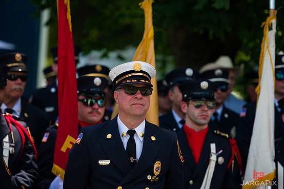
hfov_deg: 13.1
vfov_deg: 8.7
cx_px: 141
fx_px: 1238
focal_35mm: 157
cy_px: 98
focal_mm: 150
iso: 200
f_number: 3.2
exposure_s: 1/2500
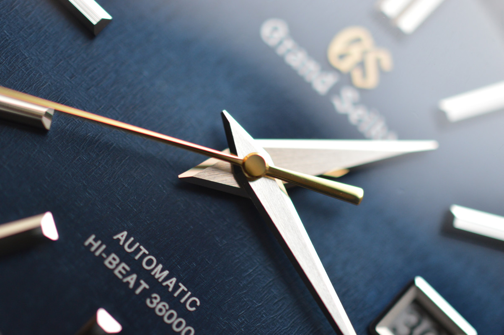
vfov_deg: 22.6
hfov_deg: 33.4
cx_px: 252
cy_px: 168
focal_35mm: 60
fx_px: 839
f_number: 4.2
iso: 500
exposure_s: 1/60
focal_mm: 40
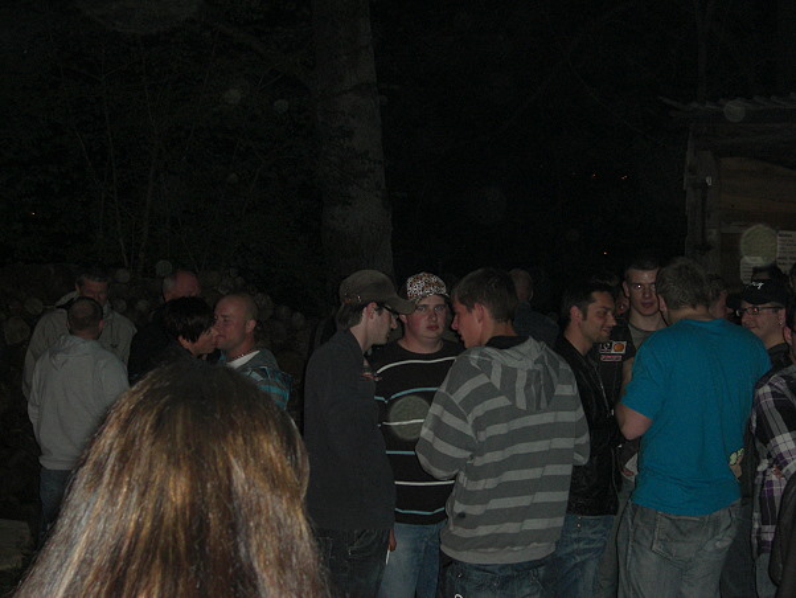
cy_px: 299
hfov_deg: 33.8
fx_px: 1311
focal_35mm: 57
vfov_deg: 25.7
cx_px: 398
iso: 200
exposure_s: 1/60
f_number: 3.6
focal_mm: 11.8
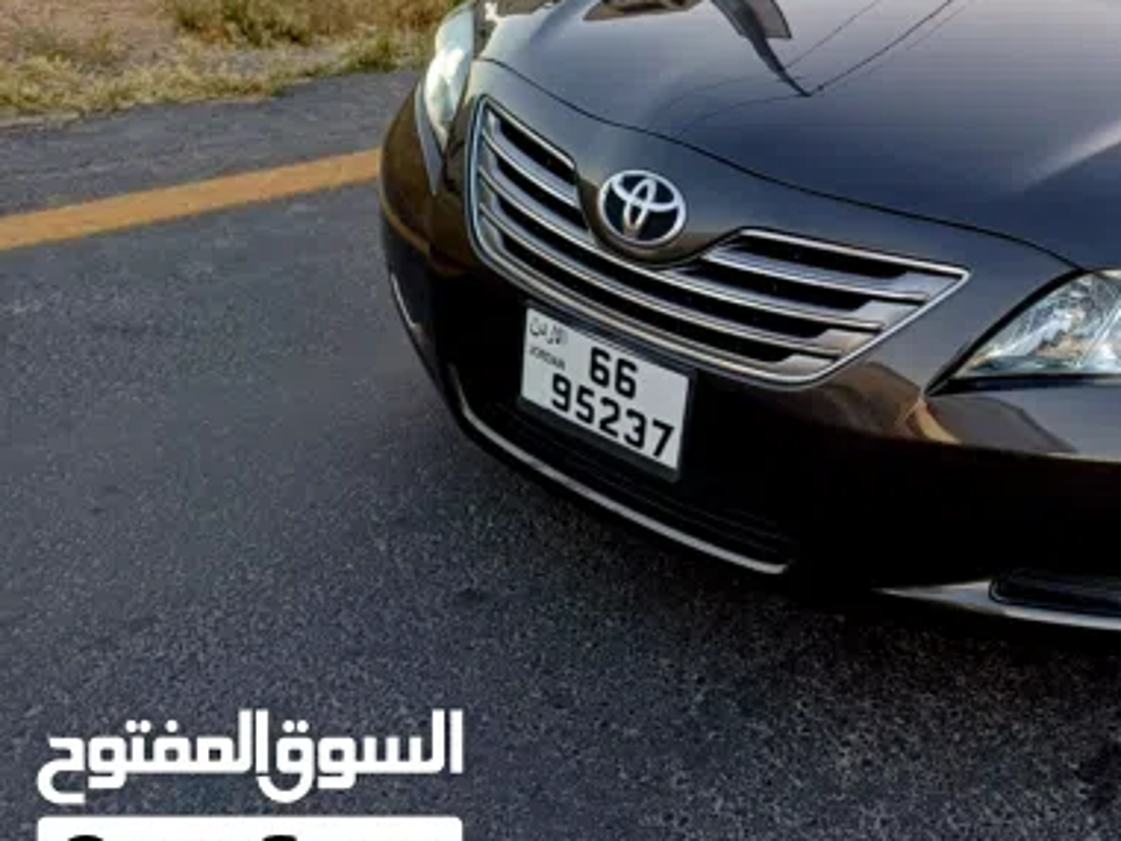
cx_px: 906
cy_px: 285
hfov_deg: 42.6
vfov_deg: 34.1
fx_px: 1361
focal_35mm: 42
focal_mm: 4.65
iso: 50
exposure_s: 1/50
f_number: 1.8
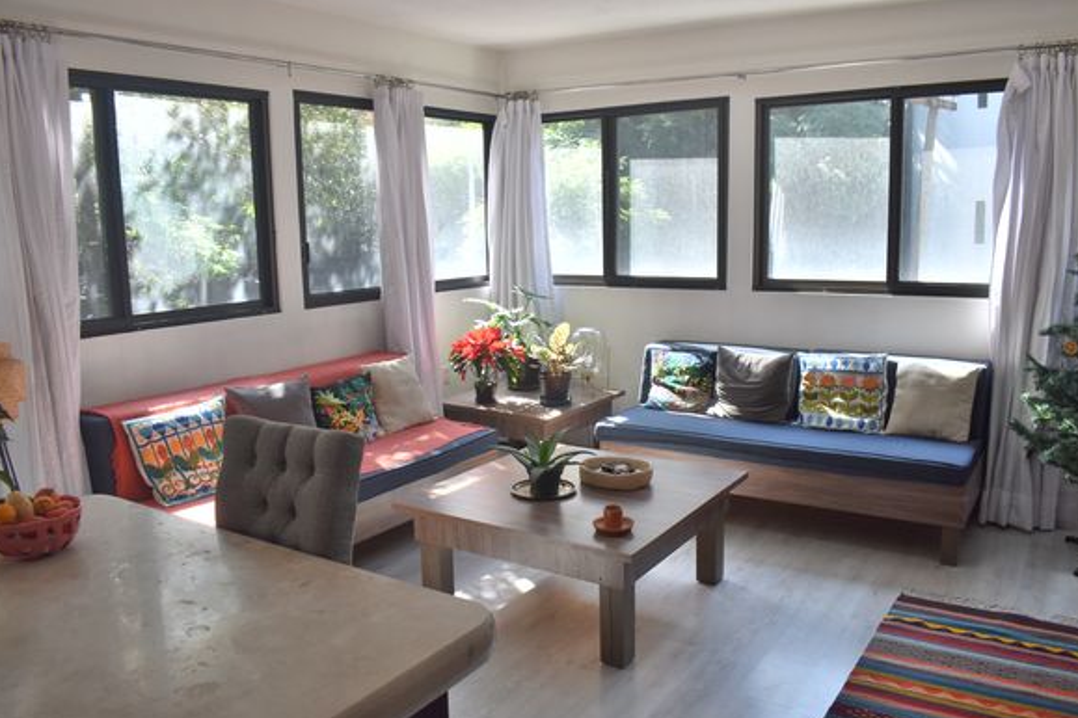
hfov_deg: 65.5
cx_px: 547
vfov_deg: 46.4
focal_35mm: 28
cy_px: 357
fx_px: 838
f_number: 4.5
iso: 400
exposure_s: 1/250
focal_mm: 18
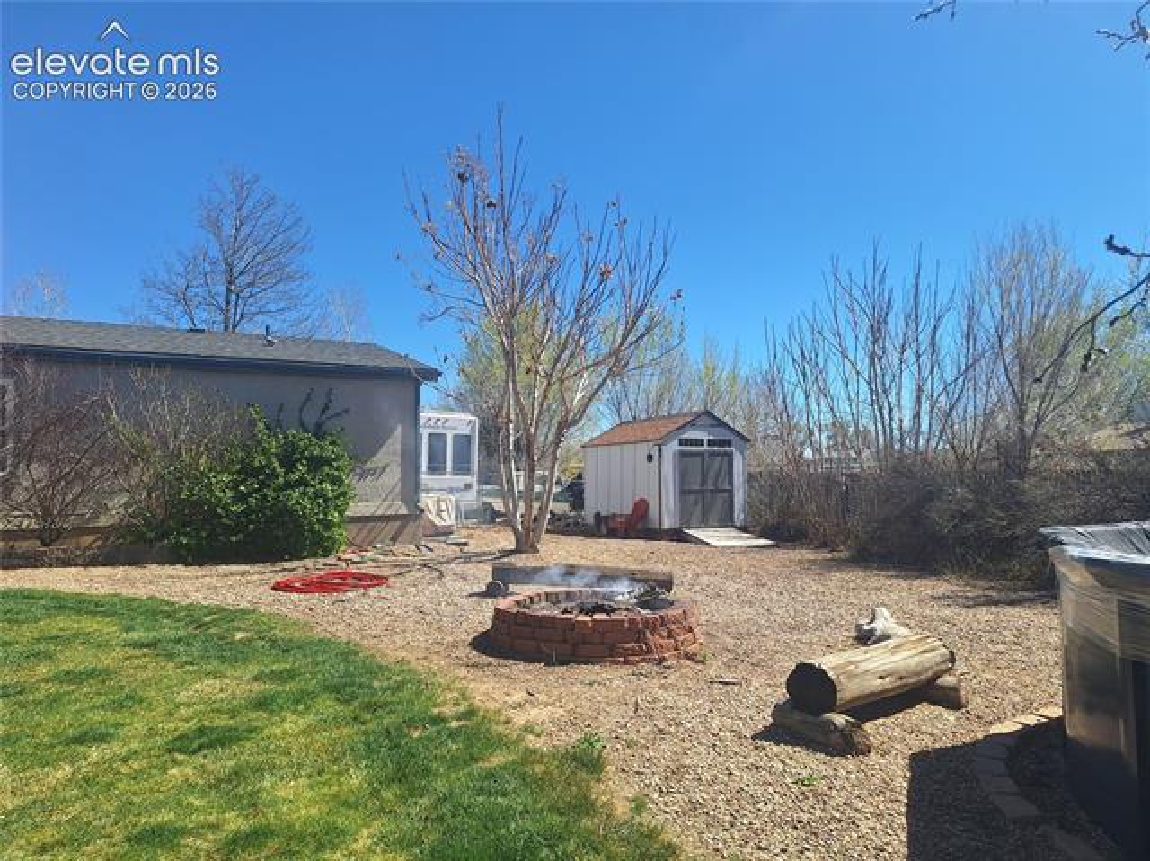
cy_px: 430
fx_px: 764
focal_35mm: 23
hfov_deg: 74.0
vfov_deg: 58.8
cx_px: 575
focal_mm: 5.54
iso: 40
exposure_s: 1/1761
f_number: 1.8
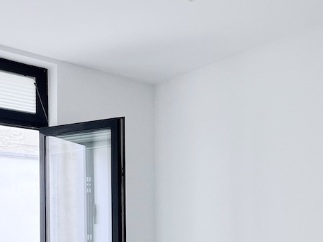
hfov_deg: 41.4
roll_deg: +0.9
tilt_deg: +1.0
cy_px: 215
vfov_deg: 32.7
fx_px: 392
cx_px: 287
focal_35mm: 42
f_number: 1.8
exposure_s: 1/99
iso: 32
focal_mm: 1.57
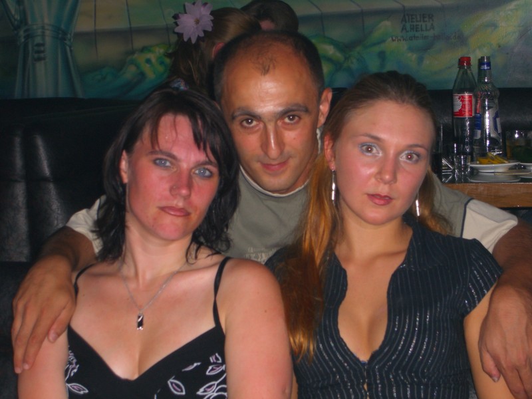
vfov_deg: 18.4
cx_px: 266
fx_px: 1229
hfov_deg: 24.4
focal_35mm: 80
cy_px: 200
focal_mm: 16.6
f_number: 4.4
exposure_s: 1/60
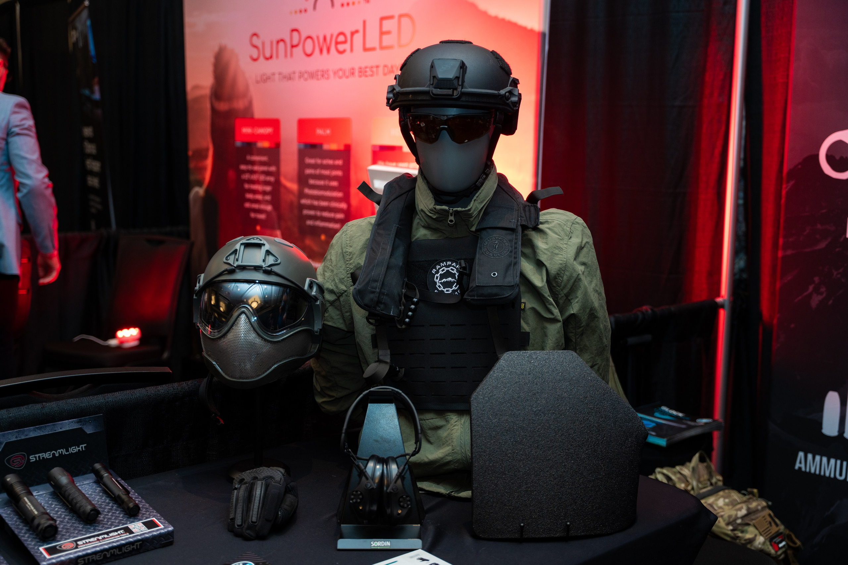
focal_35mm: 40
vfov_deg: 33.4
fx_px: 942
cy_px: 282
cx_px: 424
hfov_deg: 48.5
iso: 800
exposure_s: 1/200
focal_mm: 40
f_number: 2.8
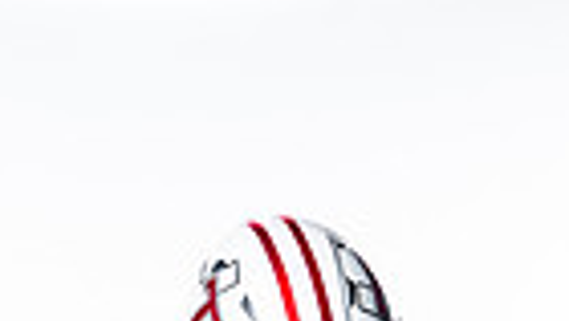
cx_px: 199
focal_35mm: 296
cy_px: 894
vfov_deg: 4.0
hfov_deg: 7.3
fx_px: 4469
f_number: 5.6
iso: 100
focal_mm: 88
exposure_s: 1/250
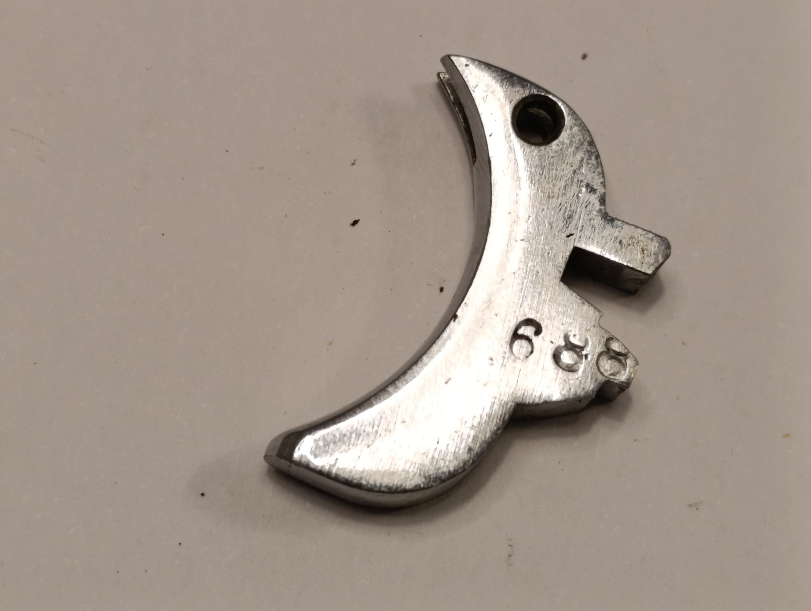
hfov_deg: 21.3
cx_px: 406
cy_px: 306
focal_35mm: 92
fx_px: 2158
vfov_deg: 16.1
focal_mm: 6.14
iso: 320
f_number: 1.6
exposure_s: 1/100
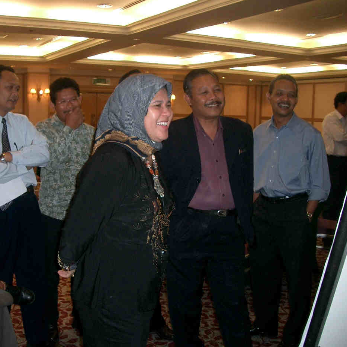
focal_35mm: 42
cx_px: 114
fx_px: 476
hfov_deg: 39.5
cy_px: 175
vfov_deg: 40.0
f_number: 2.6
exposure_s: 1/40
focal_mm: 5.8
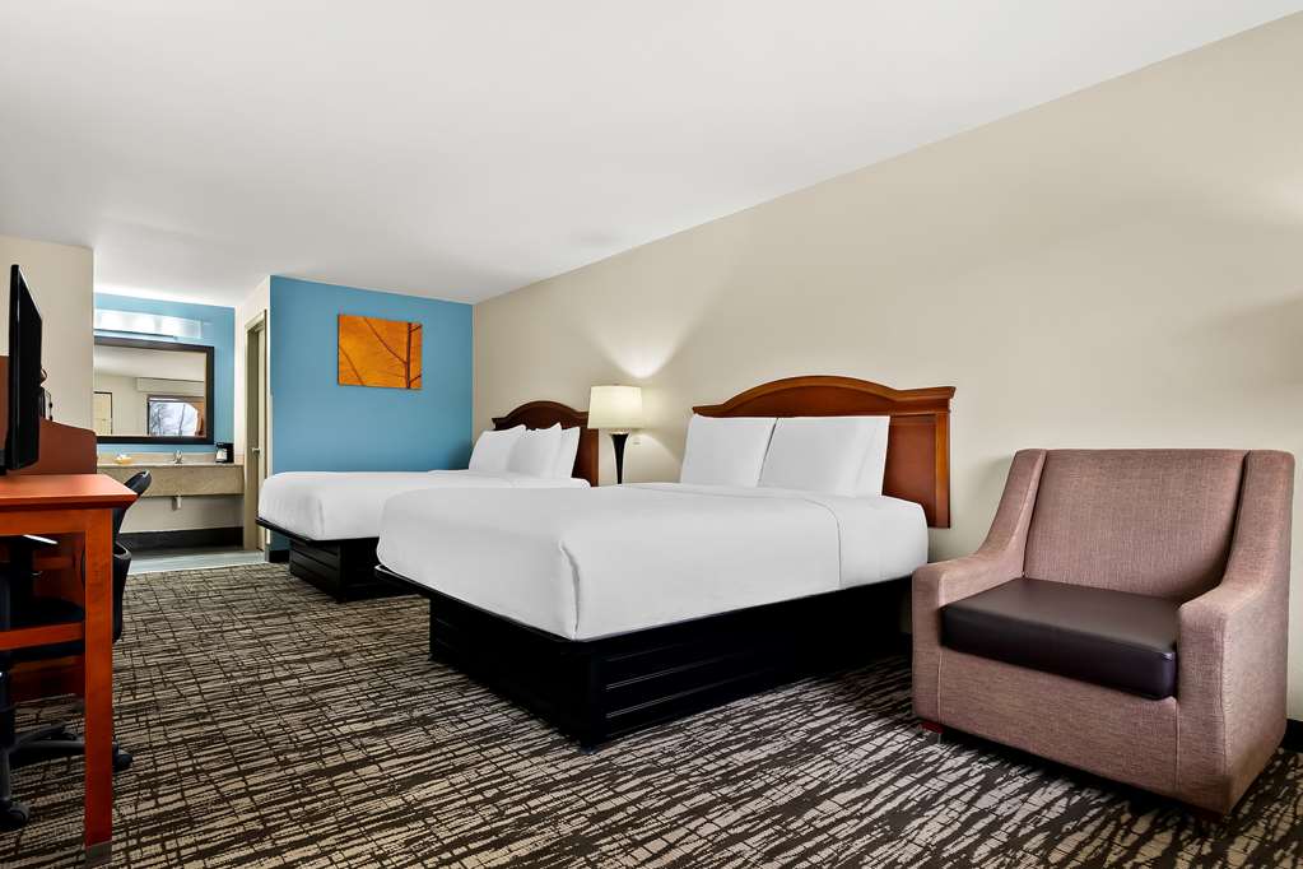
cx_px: 652
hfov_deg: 96.7
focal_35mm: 16
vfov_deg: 73.7
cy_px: 434
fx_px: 579
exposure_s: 2
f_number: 9
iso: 400
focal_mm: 16
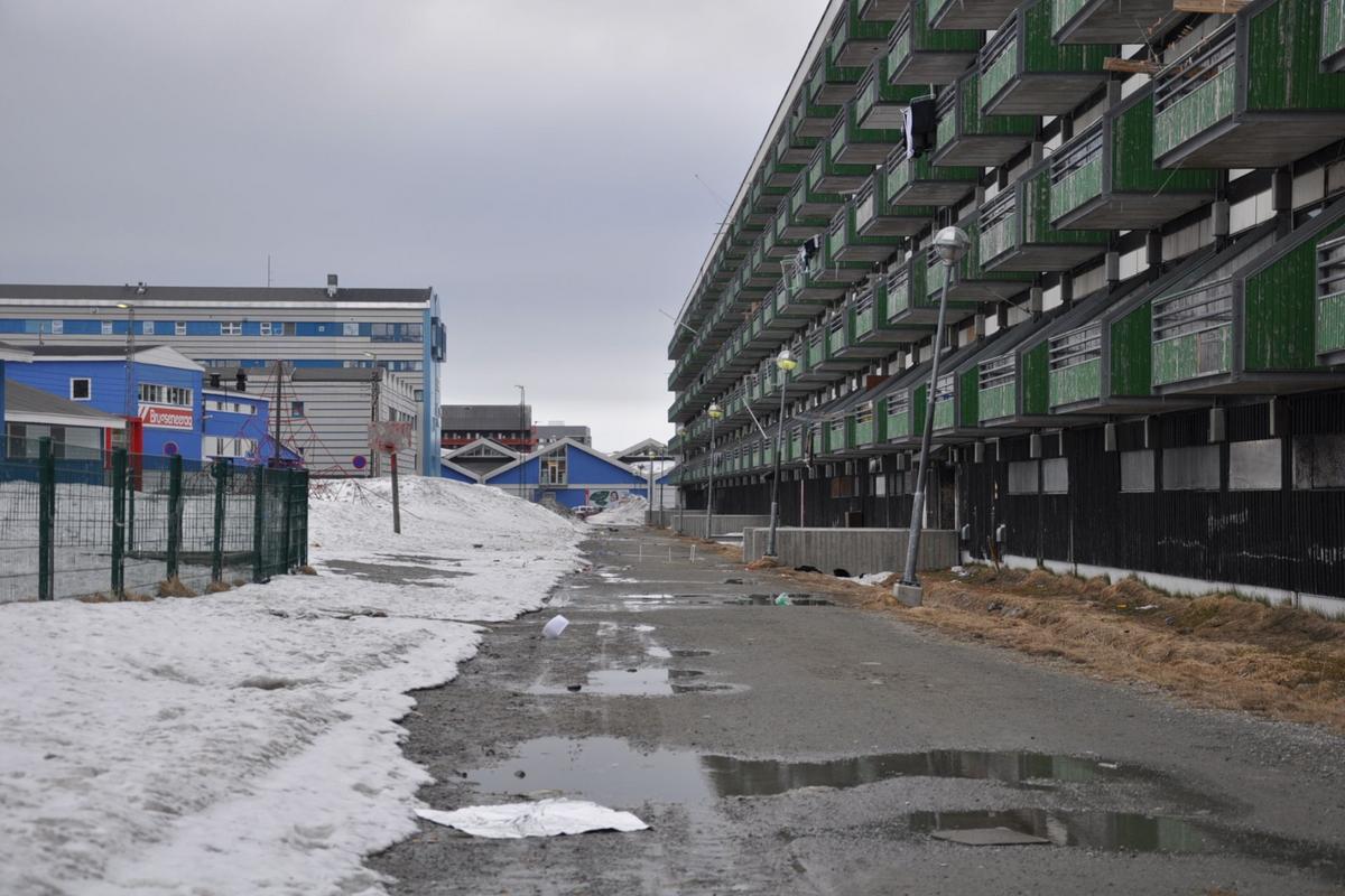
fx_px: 2241
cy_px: 448
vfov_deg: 22.6
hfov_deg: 33.4
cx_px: 672
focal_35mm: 60
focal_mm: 40
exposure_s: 1/125
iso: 200
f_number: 5.6
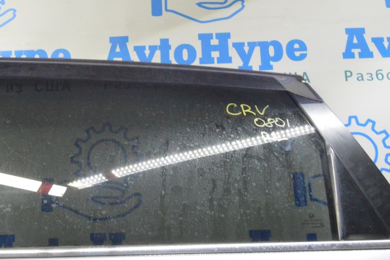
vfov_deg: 27.1
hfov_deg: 39.3
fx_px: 538
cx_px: 124
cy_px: 130
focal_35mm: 50
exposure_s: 1/15
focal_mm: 23
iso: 6400
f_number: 20
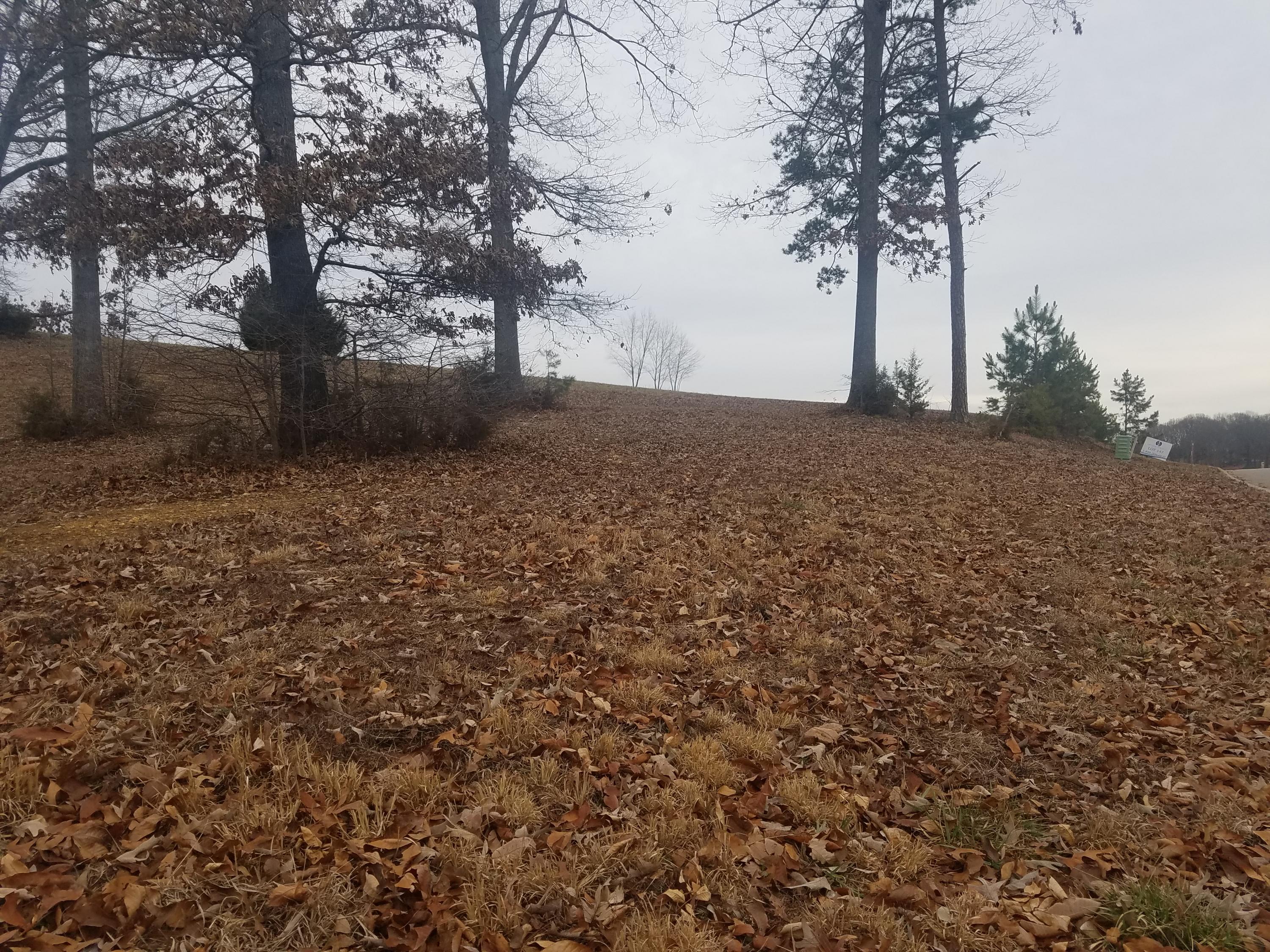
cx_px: 635
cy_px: 476
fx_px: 954
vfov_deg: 53.1
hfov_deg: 67.3
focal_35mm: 26
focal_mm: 4.2
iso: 50
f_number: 1.7
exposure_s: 1/884
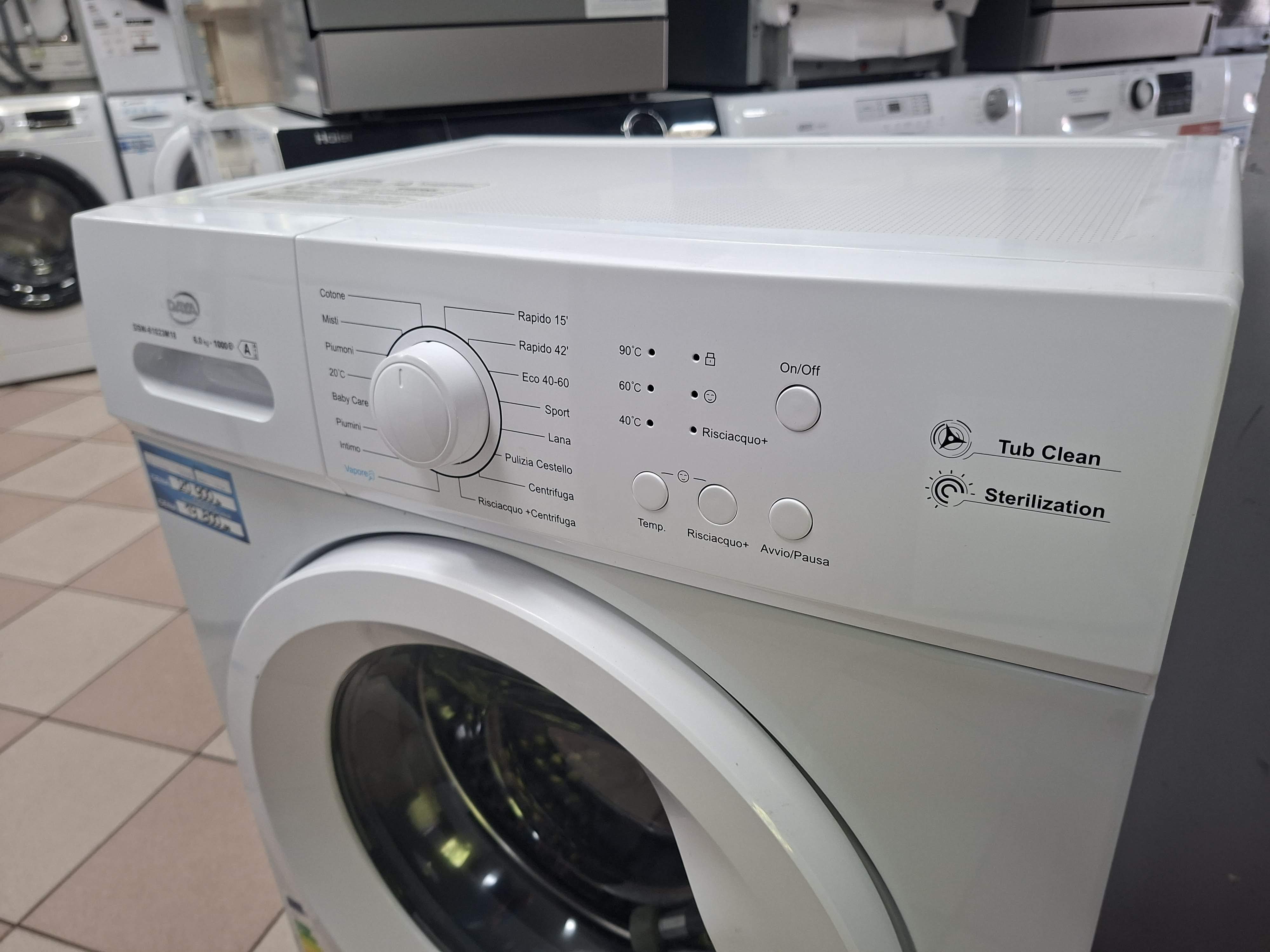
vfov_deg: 58.9
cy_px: 476
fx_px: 844
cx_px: 635
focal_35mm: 23
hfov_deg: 73.9
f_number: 1.8
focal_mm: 5.54
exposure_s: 1/50
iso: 200
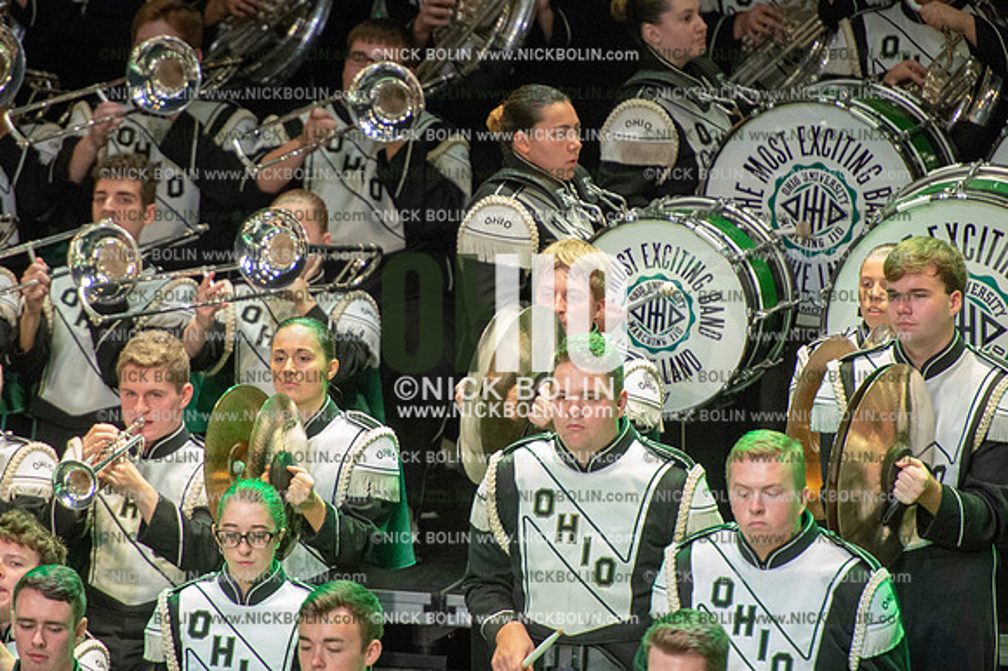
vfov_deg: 3.4
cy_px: 336
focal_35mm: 400
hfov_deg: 5.2
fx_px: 11193
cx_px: 504
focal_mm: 400
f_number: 5.6
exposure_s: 1/320
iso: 8000
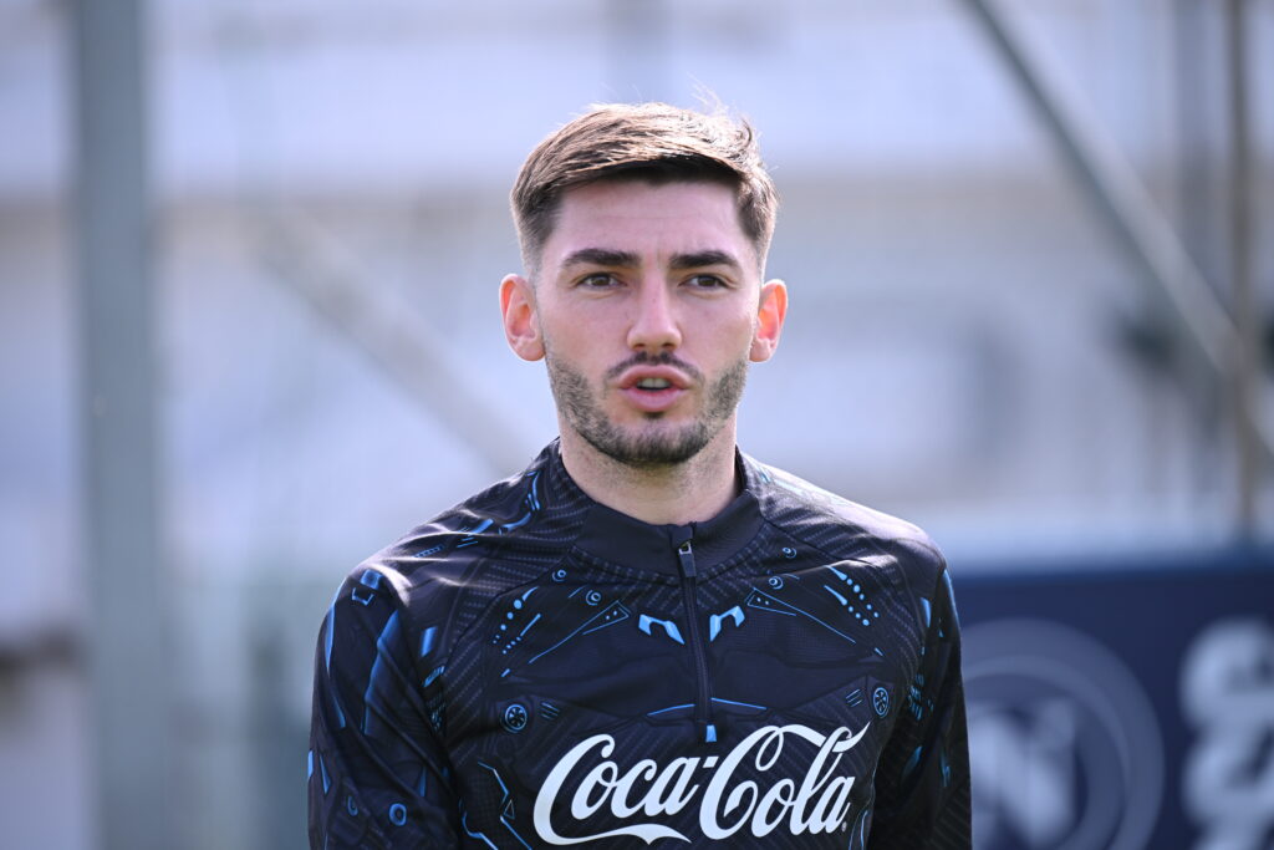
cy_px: 425
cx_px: 637
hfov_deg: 10.3
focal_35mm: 200
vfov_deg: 6.9
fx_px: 7078
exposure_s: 1/2500
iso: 400
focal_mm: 200
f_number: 2.8
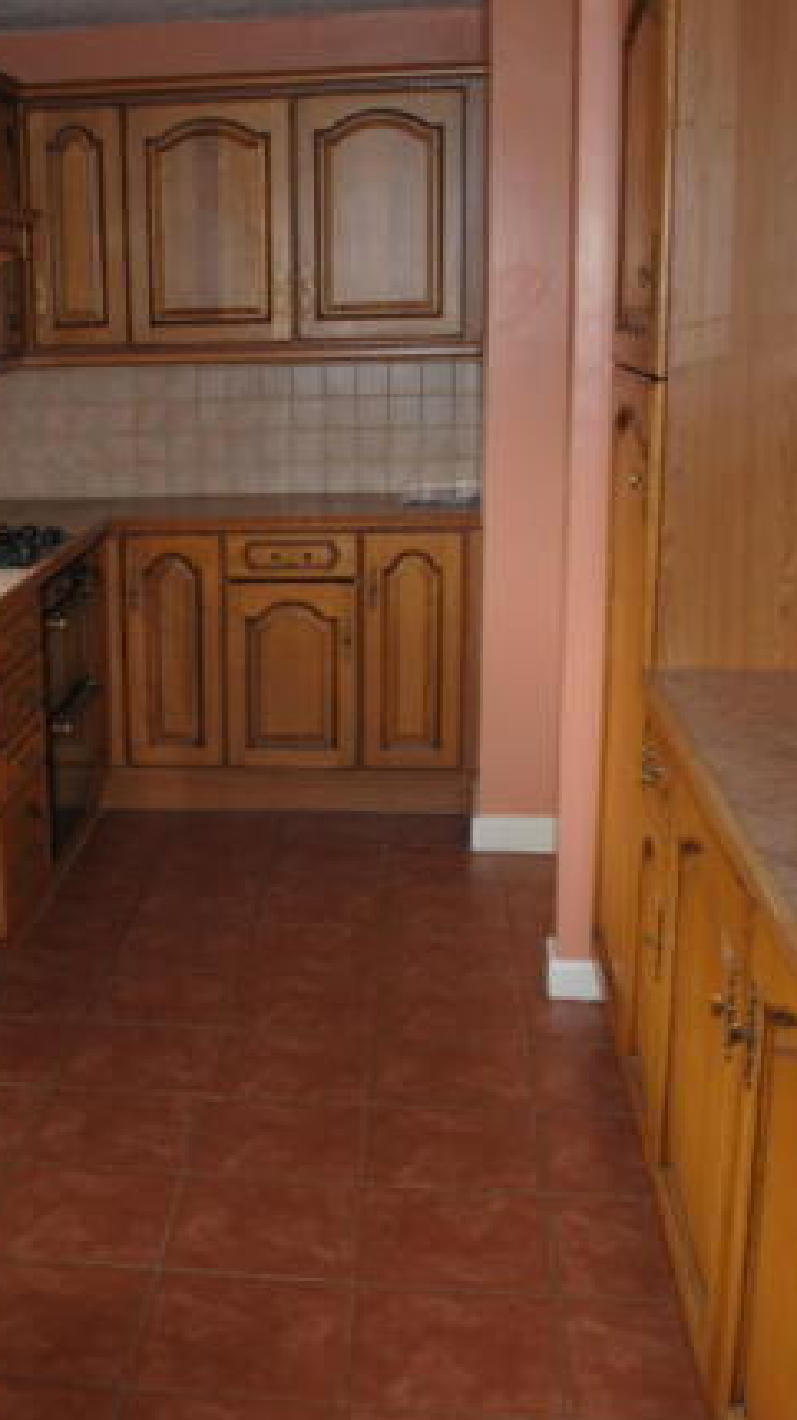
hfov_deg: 26.7
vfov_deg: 47.4
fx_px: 1617
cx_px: 78
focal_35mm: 43
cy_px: 720
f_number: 3.5
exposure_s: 1/100
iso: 200
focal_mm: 18
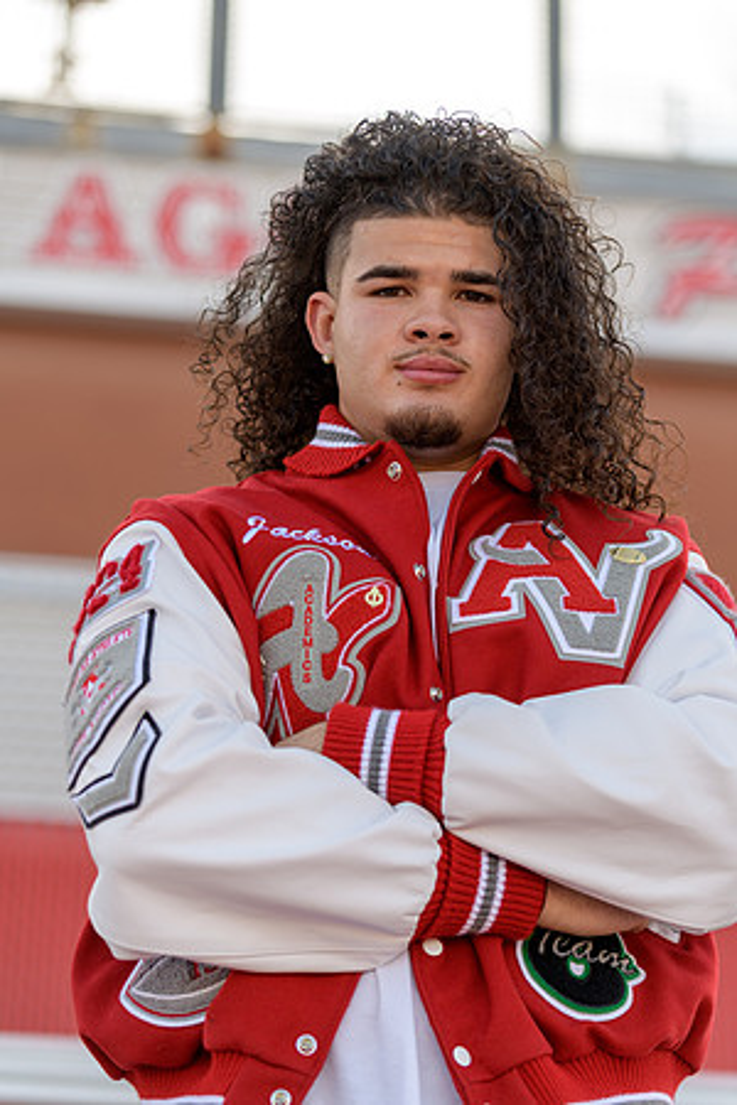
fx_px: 3071
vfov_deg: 20.4
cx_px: 368
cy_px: 552
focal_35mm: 100
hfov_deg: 13.7
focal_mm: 100
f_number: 3.5
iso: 100
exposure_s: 1/500
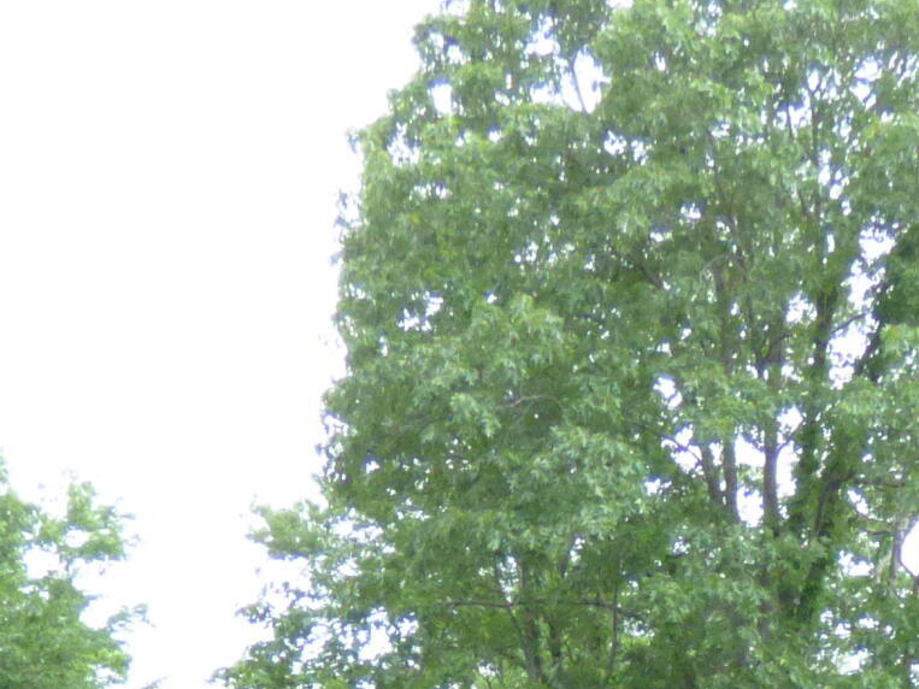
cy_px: 1347
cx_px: 612
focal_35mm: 173
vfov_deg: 8.2
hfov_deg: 11.4
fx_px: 4592
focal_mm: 7.79
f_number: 3.7
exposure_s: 1/640
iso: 400
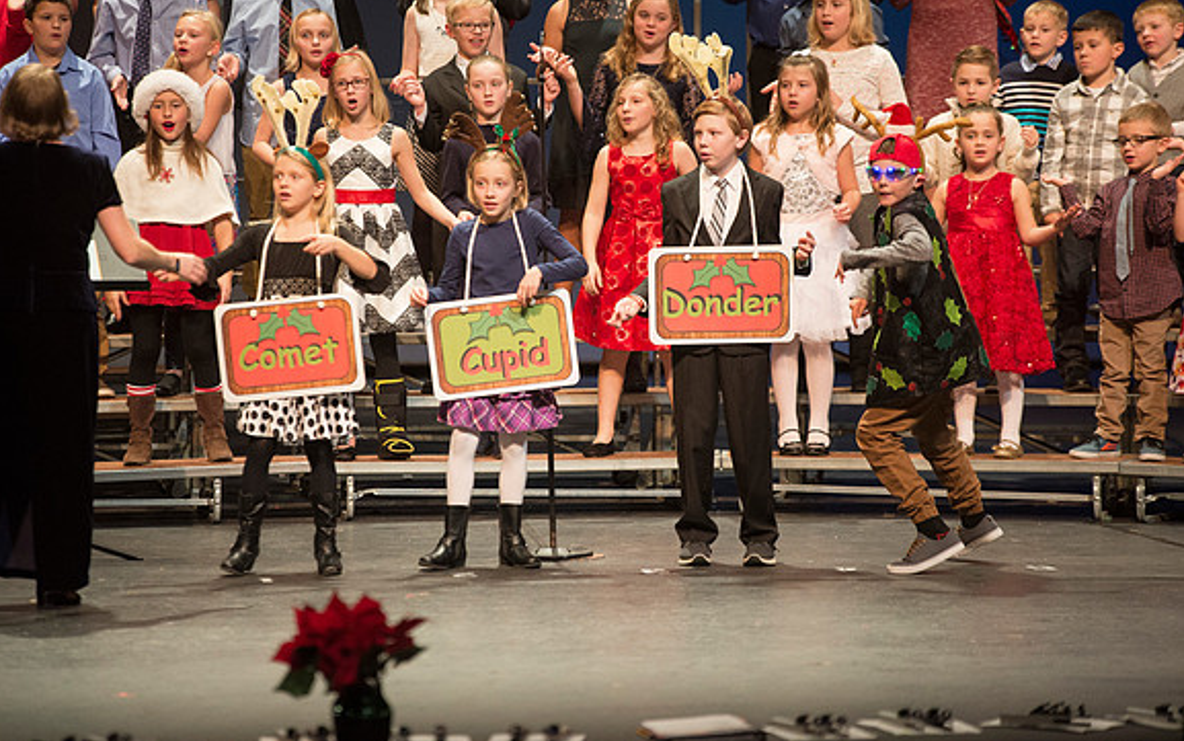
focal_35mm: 205
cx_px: 591
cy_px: 348
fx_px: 6617
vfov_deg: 6.4
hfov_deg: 10.2
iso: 2500
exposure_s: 1/200
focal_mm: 200
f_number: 2.8
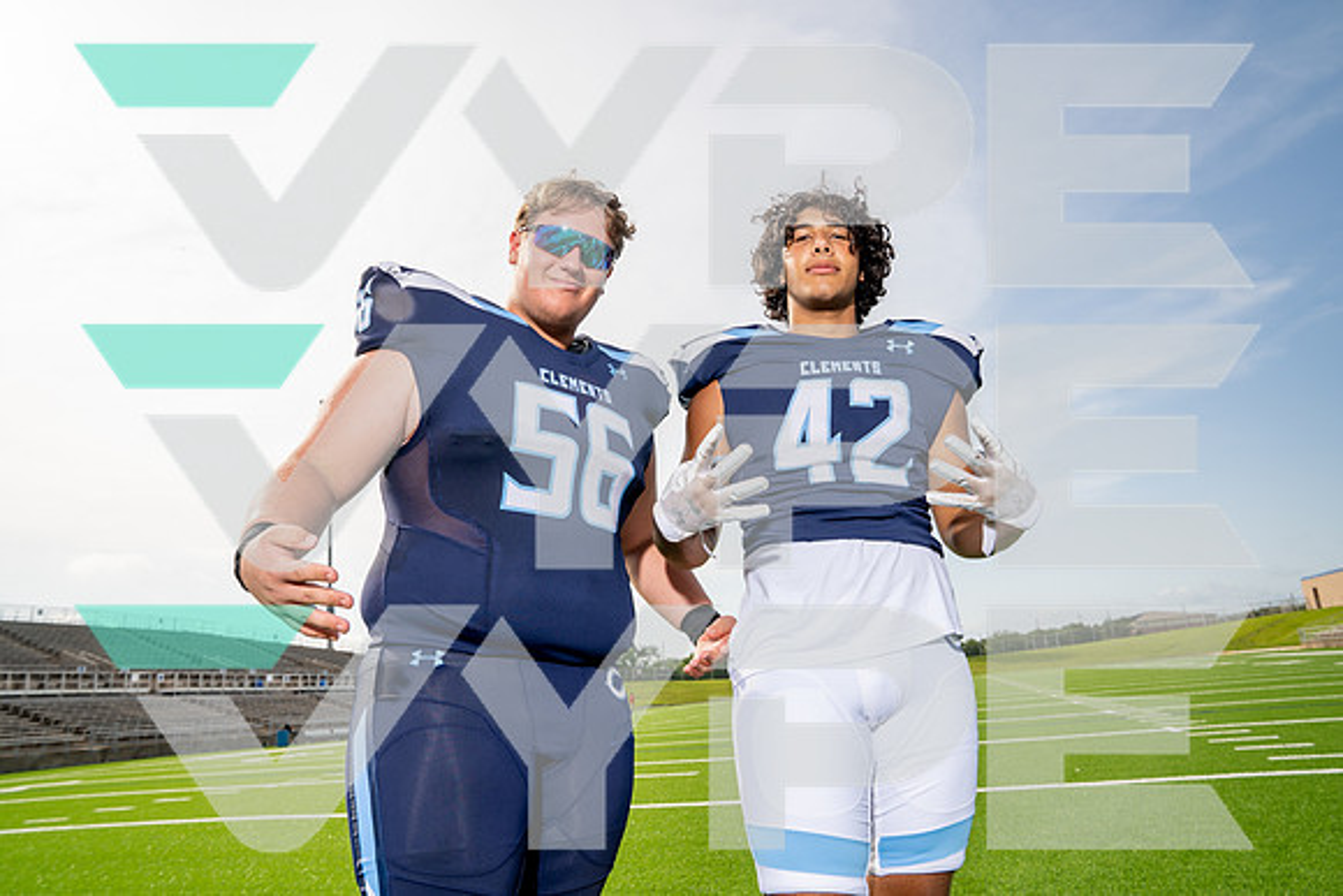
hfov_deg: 73.7
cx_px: 672
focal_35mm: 24
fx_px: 896
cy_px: 448
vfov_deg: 53.2
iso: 100
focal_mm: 24
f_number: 7.1
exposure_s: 1/250
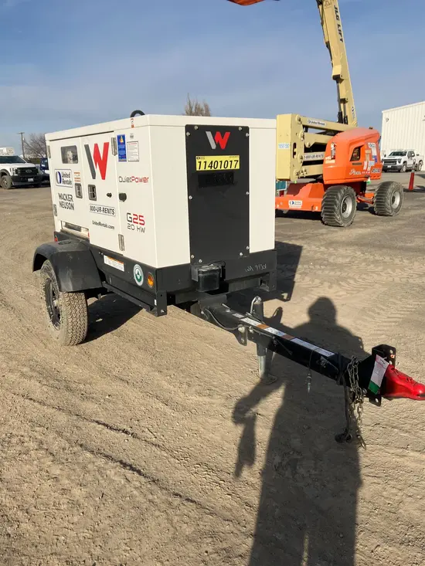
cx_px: 212
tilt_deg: -13.8
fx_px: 458
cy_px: 283
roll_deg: +0.5
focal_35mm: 28
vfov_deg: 63.4
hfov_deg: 49.8
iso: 32
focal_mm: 3.99
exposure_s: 1/3247
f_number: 1.8
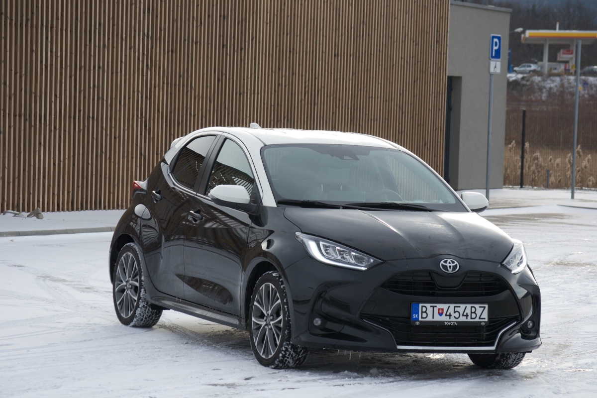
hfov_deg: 14.0
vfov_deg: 9.3
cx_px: 298
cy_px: 199
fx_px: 2438
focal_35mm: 147
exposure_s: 1/200
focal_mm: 98
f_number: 7.1
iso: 100
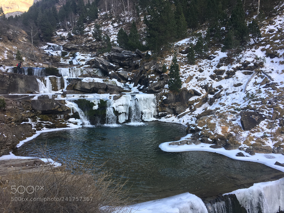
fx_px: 238
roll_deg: +0.5
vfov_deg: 48.2
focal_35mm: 29
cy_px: 106
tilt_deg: -5.9
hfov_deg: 61.7
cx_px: 142
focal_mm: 4.15
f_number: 2.2
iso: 25
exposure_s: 1/125
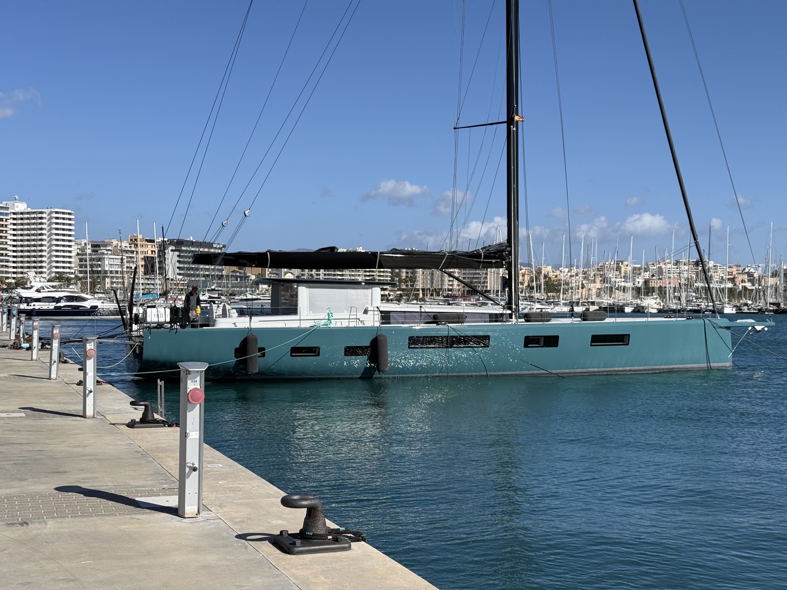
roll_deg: -0.2
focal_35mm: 48
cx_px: 394
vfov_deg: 30.3
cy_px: 295
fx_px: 1091
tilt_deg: -0.1
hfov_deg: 39.7
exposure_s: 1/7874
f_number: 1.78
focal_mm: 6.76
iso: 64
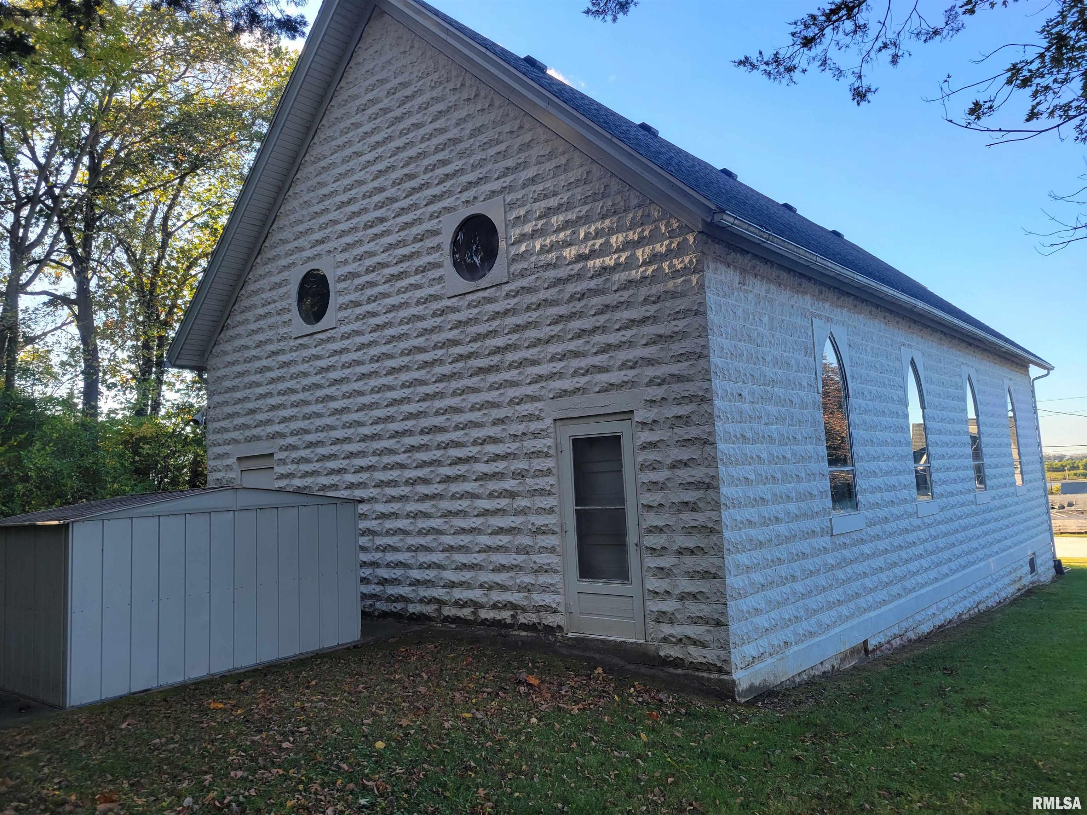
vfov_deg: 53.1
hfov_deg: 67.3
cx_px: 544
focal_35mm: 26
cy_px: 408
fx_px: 816
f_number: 1.8
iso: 40
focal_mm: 5.4
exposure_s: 1/313
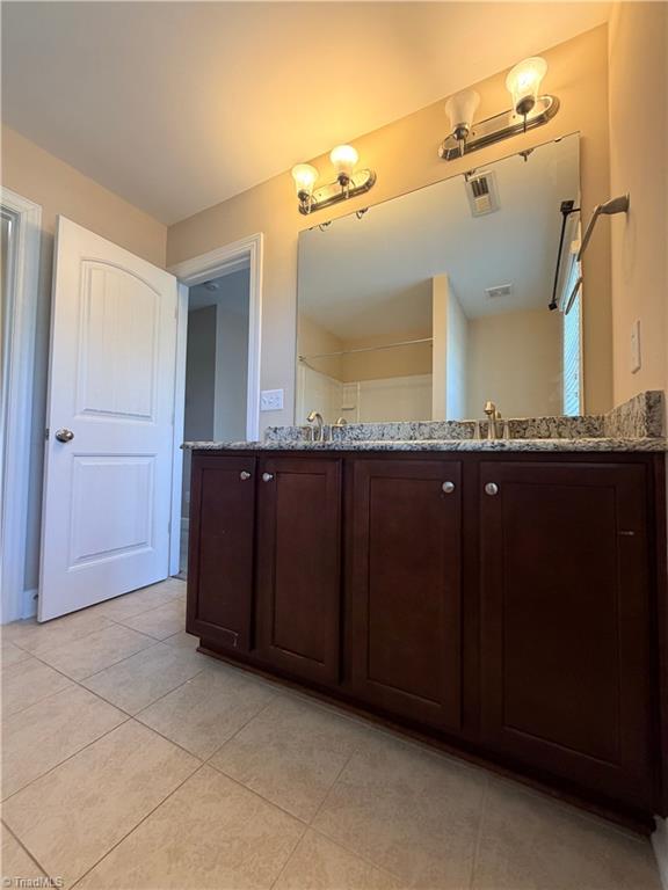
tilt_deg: +3.1
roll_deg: -2.5
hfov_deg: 85.7
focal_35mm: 14
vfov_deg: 102.1
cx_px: 334
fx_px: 360
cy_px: 445
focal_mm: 2.22
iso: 250
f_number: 2.2
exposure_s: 1/120
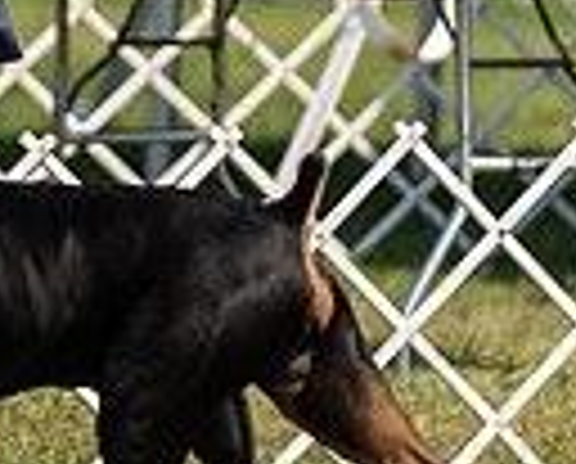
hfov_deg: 2.6
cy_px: -9
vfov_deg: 2.1
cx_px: -304
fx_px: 12832
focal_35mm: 751
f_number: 2.8
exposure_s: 1/3200
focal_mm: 152
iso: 200
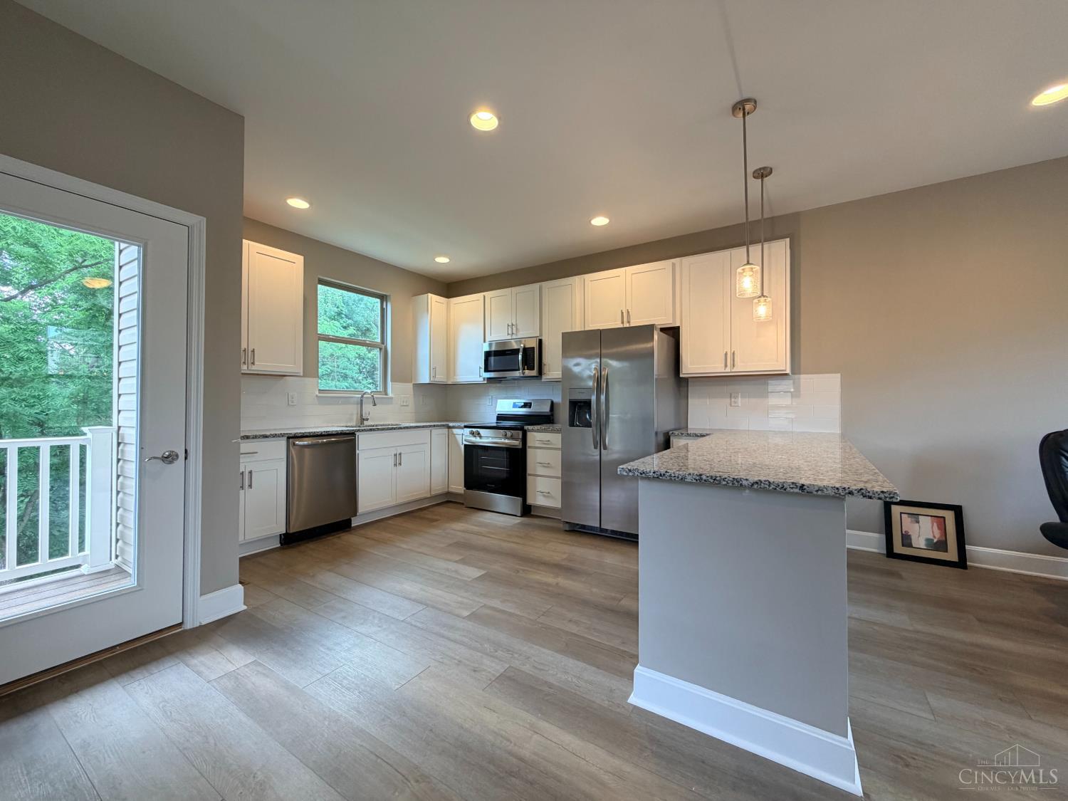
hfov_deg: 102.1
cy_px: 400
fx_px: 432
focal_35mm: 14
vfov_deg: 85.7
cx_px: 534
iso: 200
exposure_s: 1/121
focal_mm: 2.22
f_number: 2.2
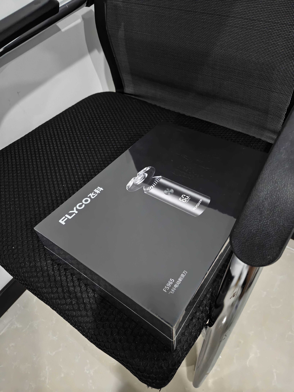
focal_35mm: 23
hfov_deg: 58.9
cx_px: 147
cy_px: 196
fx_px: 260
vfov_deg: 73.9
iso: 1452
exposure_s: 1/33.3
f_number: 1.88
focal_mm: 5.56
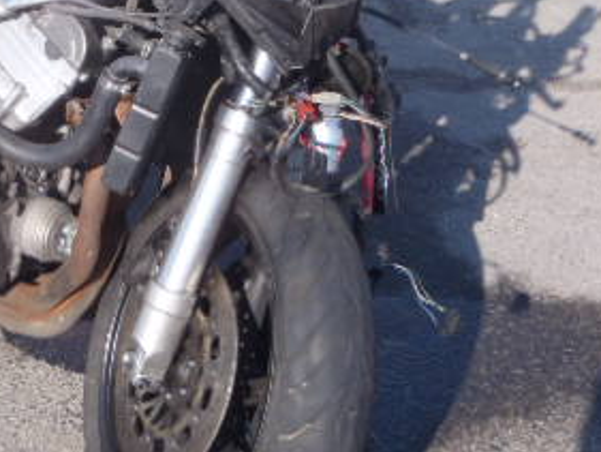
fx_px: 1424
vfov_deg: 17.9
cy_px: 146
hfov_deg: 23.0
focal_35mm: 82
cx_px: 15
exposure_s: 1/250
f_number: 5
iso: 80
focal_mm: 6.53
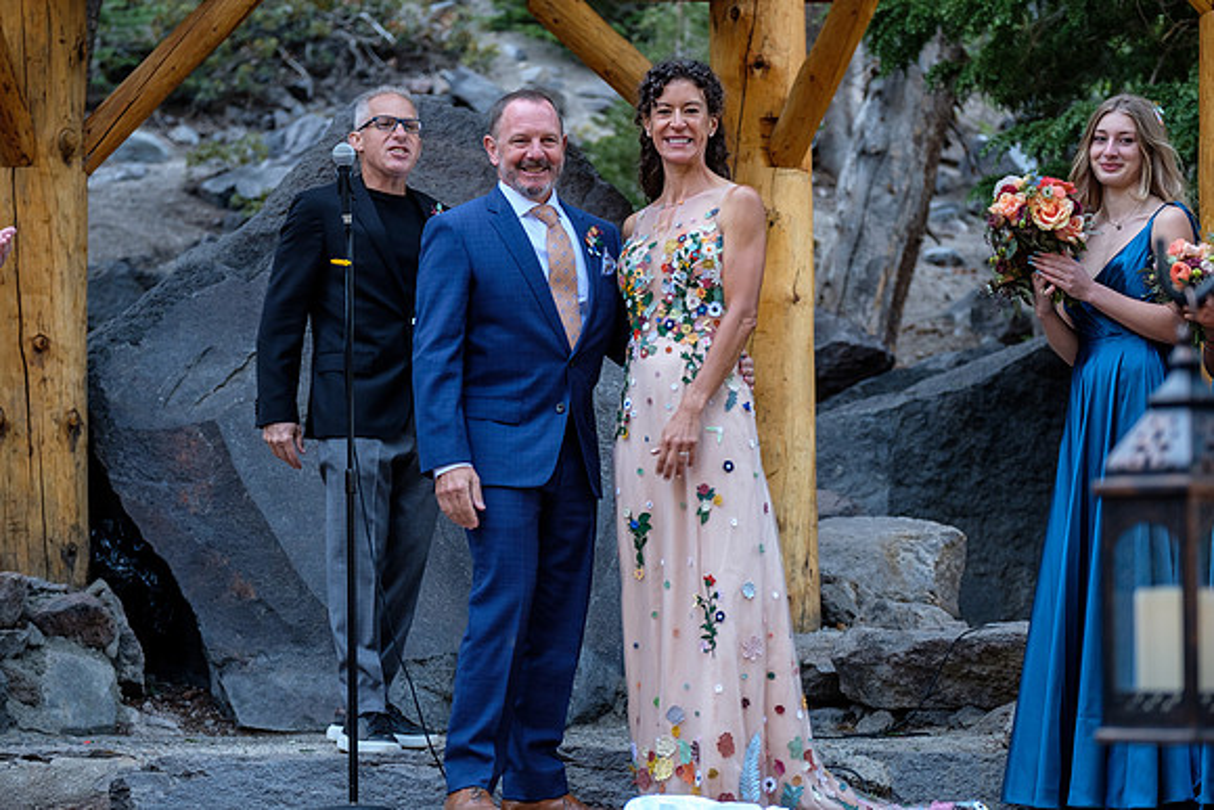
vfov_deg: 13.8
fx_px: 3339
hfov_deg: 20.6
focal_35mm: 99
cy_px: 405
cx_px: 607
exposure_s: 1/110
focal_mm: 66
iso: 640
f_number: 3.2
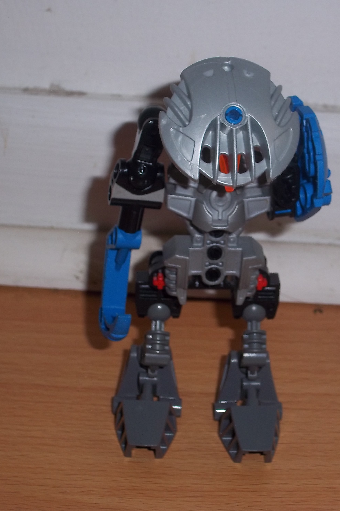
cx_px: 239
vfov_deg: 25.4
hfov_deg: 17.0
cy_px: 256
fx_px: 1133
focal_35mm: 80
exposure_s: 1/40
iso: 80
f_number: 3.9
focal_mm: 10.1
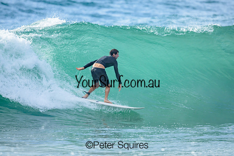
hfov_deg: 1.9
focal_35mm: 1099
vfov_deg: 1.3
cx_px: 124
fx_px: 7148
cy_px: 63
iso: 400
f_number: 6.3
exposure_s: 1/2500
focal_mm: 800
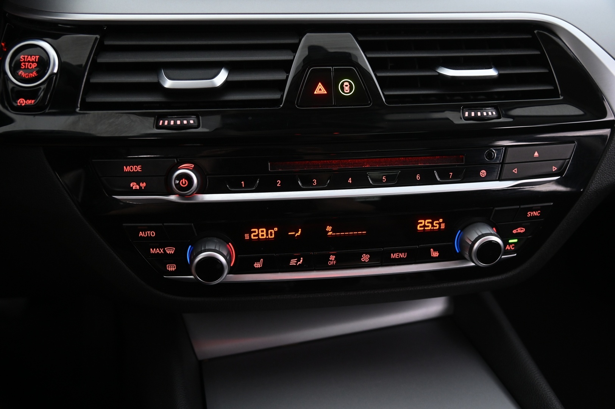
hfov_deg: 58.8
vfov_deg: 41.1
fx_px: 546
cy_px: 204
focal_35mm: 32
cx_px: 308
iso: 2000
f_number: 4
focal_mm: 32
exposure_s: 1/15
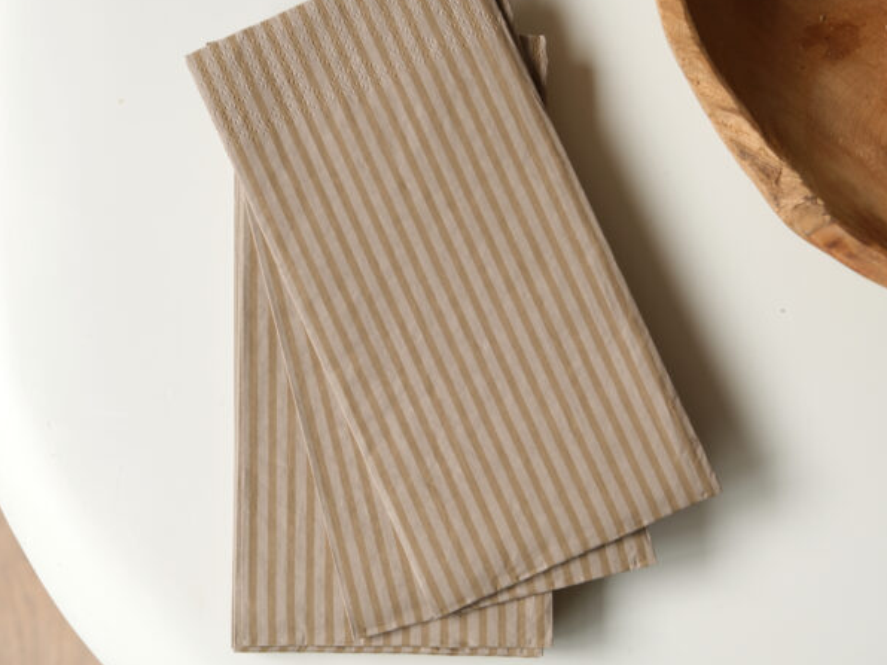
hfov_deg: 25.3
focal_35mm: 77
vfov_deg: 19.1
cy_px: 362
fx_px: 1973
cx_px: 444
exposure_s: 1/52
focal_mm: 35
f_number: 4
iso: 1600
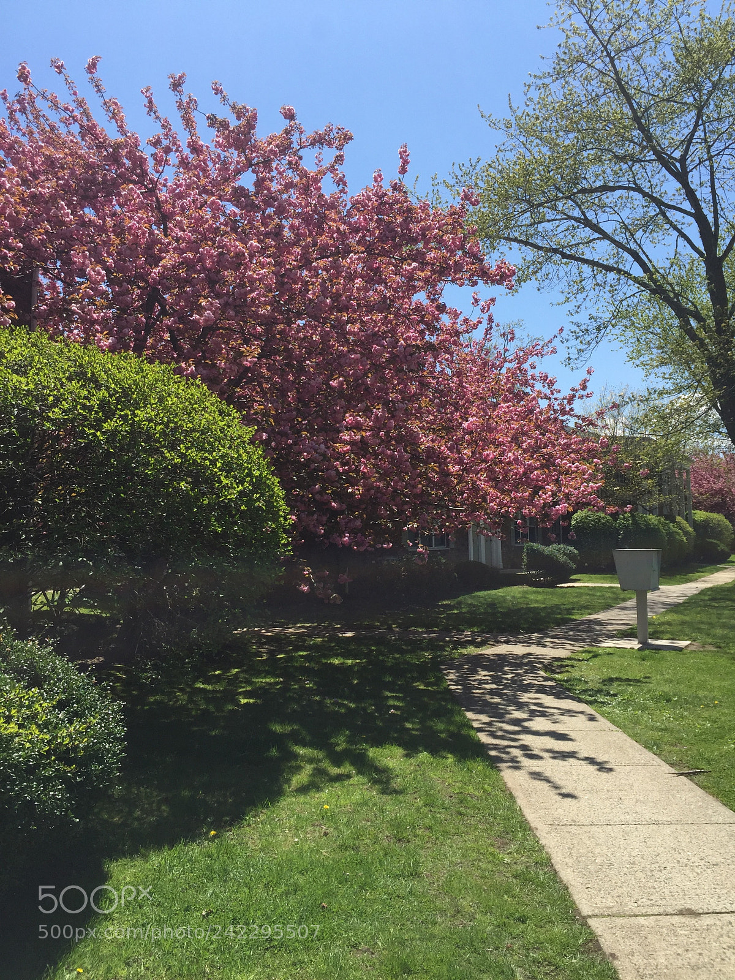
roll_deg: +2.9
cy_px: 490
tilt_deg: +5.9
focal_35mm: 29
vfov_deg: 61.7
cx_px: 368
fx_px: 821
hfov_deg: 48.2
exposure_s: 1/1799
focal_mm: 4.15
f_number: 2.2
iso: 32
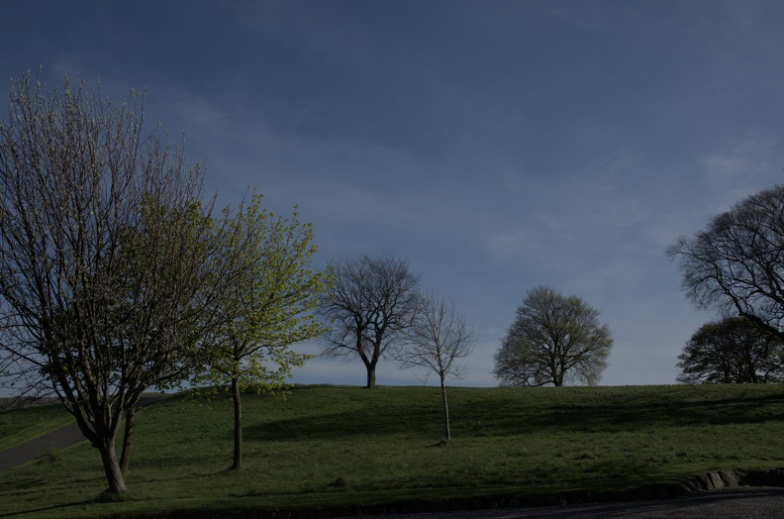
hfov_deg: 62.0
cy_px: 260
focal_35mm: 30
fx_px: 652
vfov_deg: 43.4
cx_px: 392
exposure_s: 1/320
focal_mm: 20
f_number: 9
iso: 100
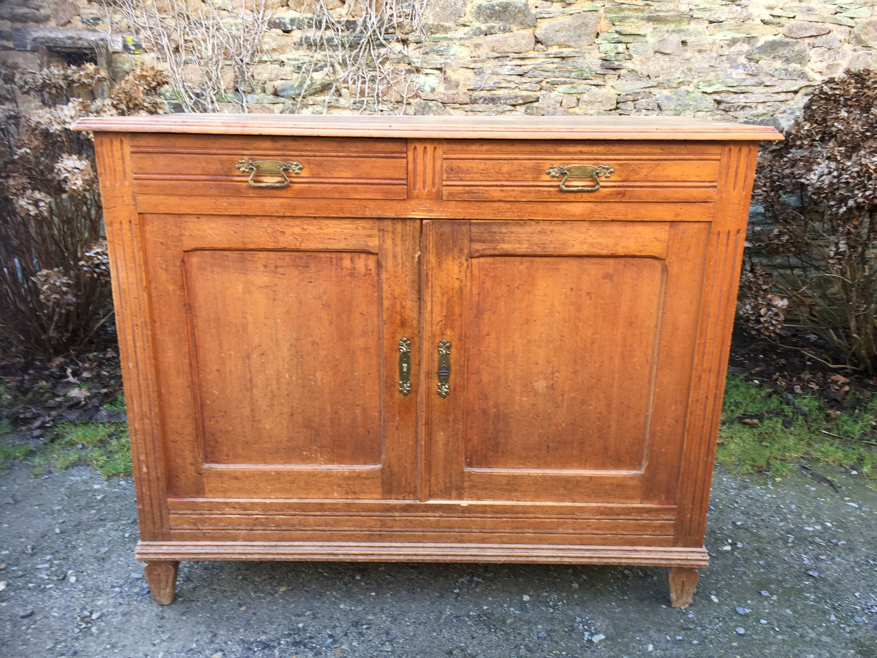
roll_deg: -2.8
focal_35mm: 29
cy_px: 329
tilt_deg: -17.7
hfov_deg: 61.7
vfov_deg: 48.2
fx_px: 735
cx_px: 438
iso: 32
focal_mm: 4.15
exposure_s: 1/50
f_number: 2.2
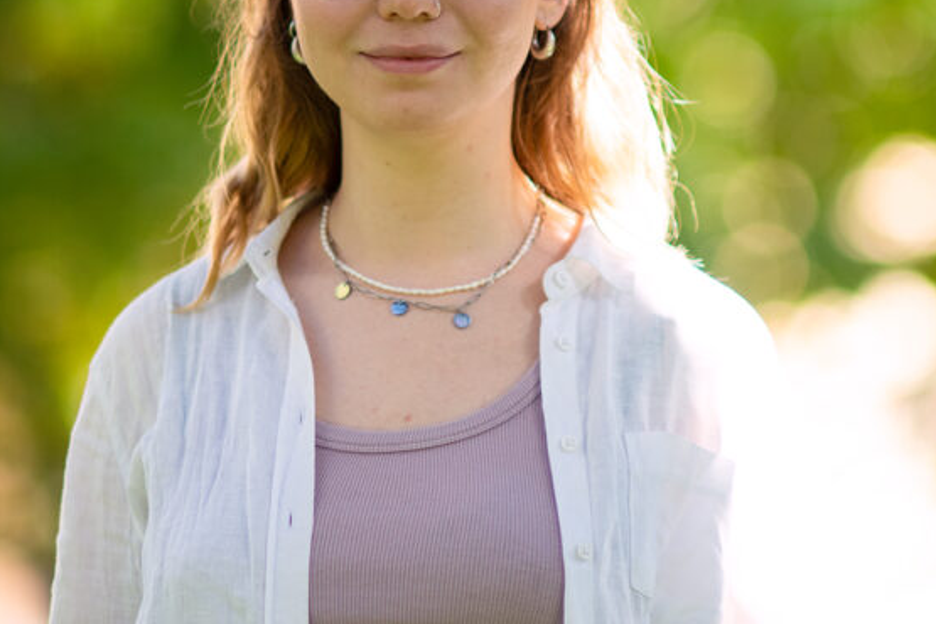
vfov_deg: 5.5
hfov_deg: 8.3
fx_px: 6473
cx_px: 481
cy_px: 201
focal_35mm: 249
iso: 400
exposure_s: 1/1250
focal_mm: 135
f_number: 2
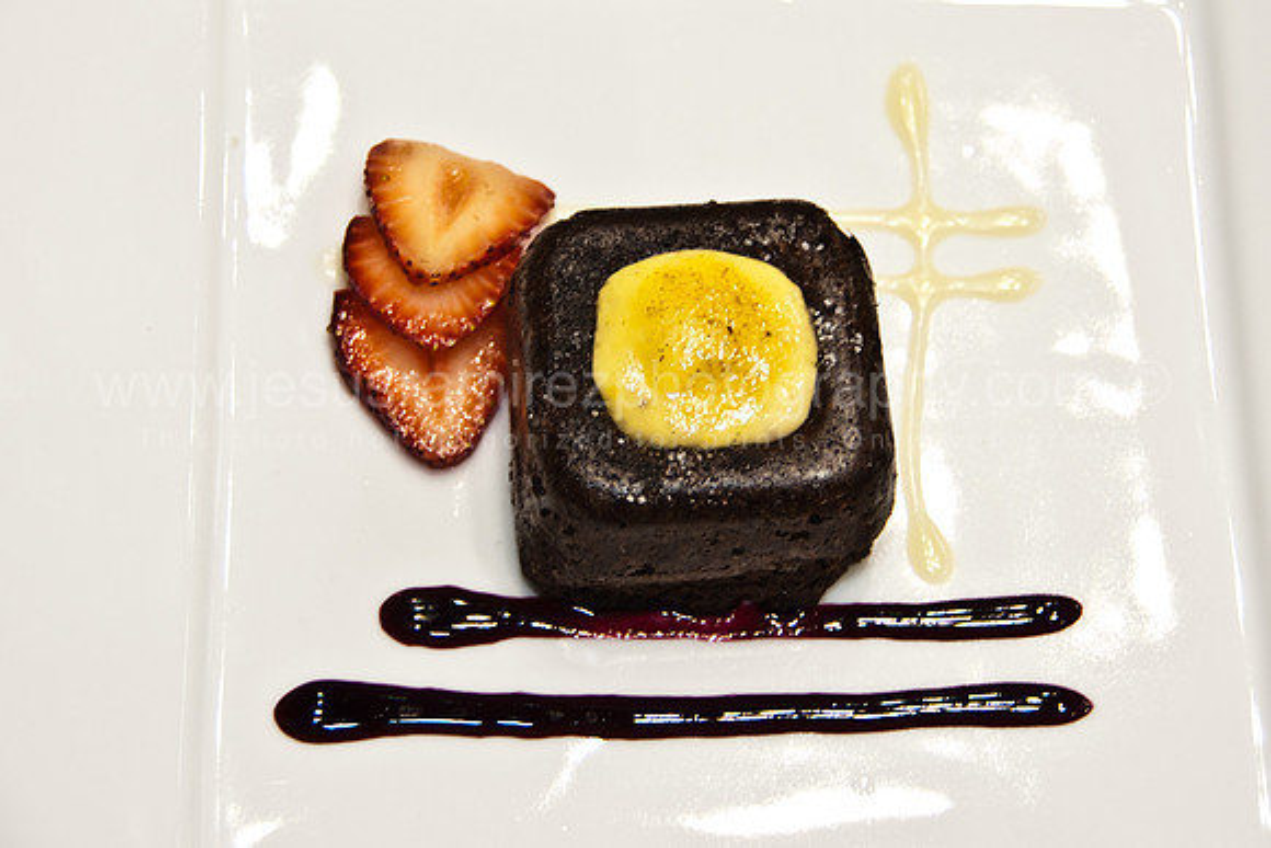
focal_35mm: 90
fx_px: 3178
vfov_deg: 15.2
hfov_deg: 22.6
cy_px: 424
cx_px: 636
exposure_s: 1/50
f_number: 5
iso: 800
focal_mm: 60
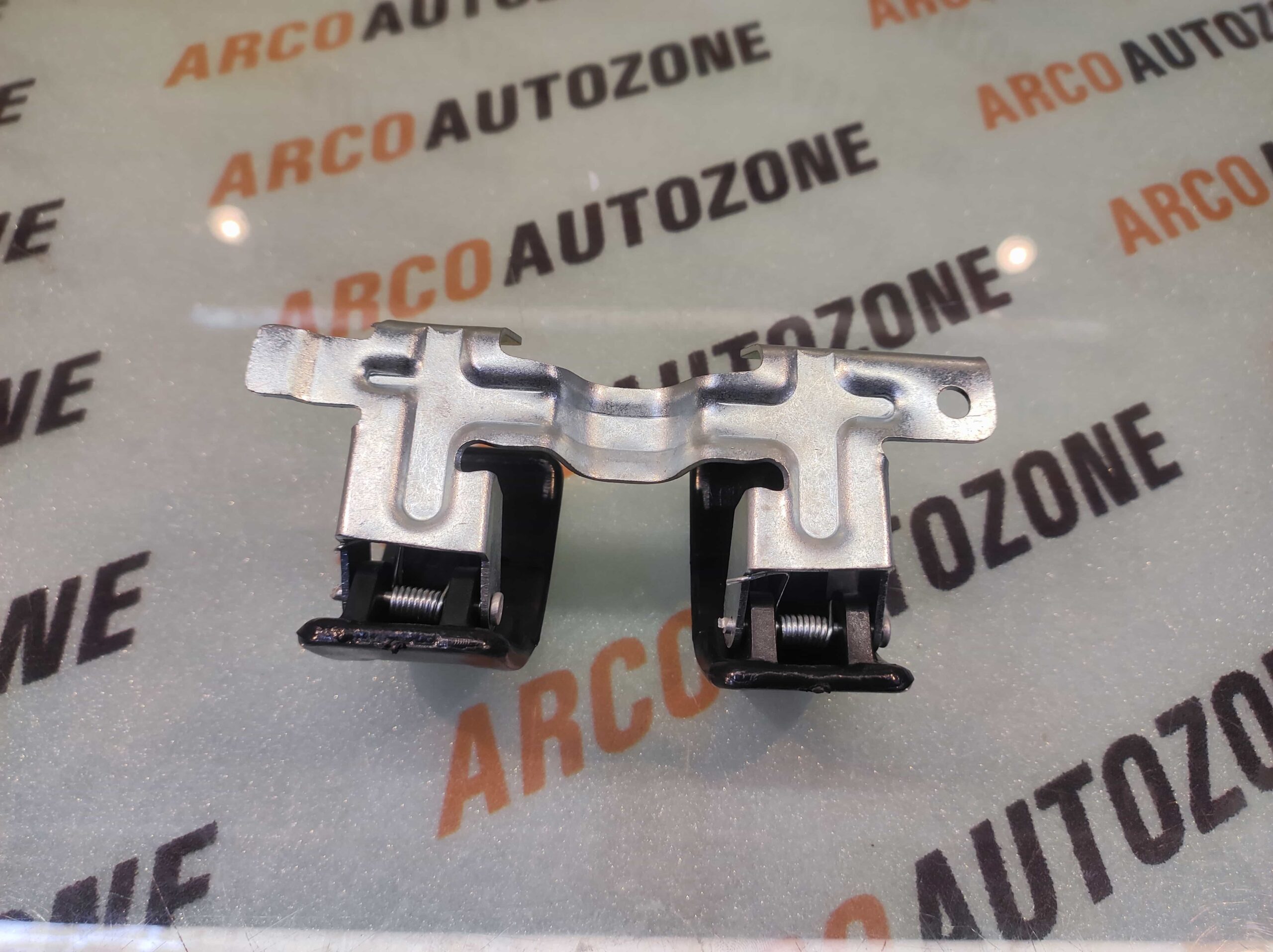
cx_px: 636
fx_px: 625
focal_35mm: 17
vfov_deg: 74.7
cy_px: 476
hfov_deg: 91.1
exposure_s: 1/50
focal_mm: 4.74
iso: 95
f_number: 1.79
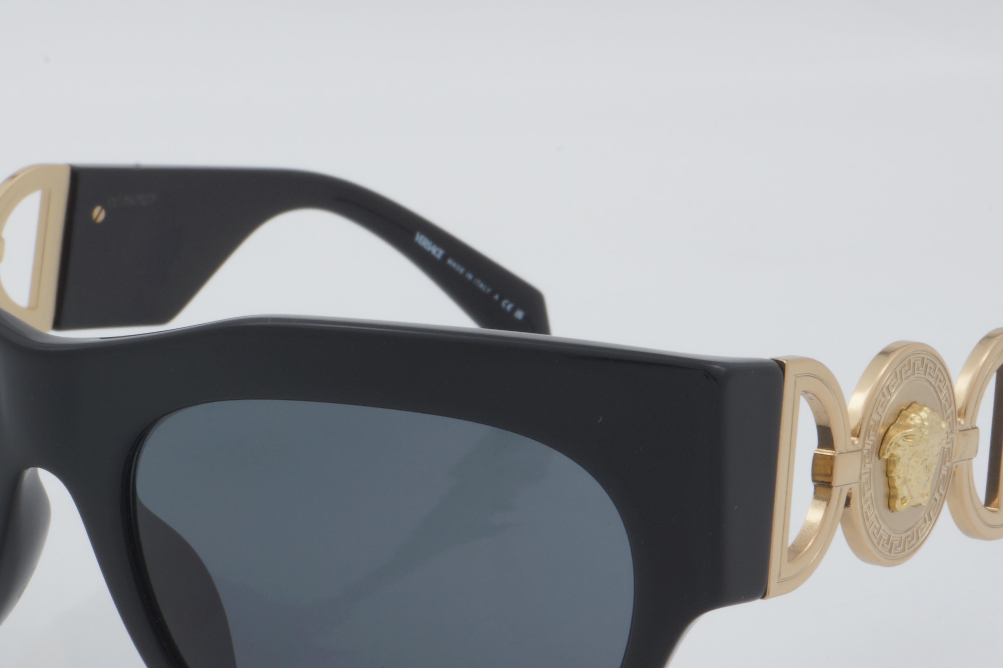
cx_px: 425
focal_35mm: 117
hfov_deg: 17.5
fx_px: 3259
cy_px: 458
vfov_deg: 11.7
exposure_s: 1/3
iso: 100
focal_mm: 50
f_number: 32
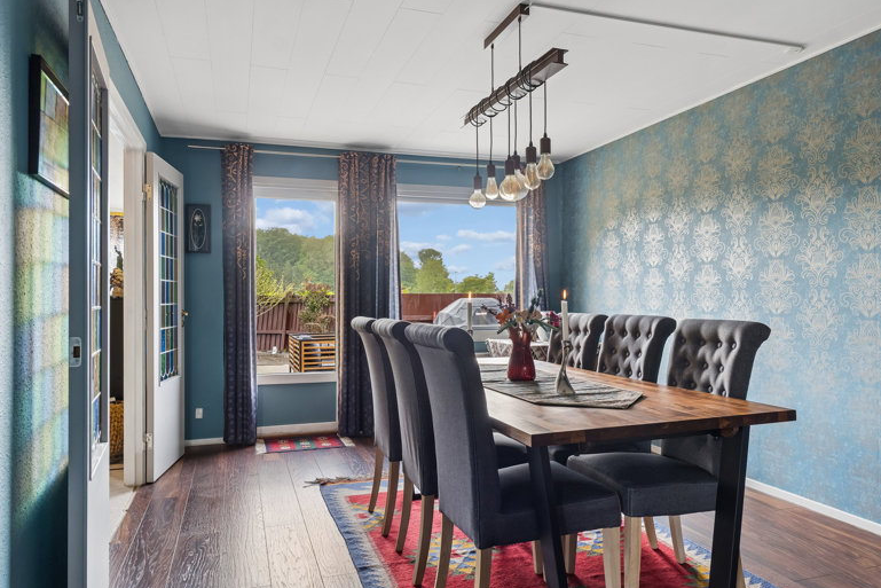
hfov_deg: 68.3
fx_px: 649
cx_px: 440
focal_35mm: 27
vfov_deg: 48.7
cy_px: 293
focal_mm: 17
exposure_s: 2
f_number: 8
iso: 200
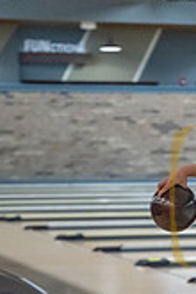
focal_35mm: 194
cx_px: 264
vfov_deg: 10.6
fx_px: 1584
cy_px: 223
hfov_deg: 7.0
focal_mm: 71
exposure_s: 1/800
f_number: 2.8
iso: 4000
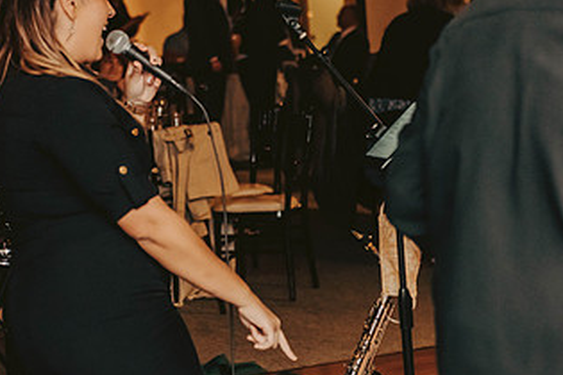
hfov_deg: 15.7
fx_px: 2017
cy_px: 128
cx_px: 80
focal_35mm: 129
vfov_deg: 10.6
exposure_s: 1/200
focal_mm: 70
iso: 2000
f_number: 3.2
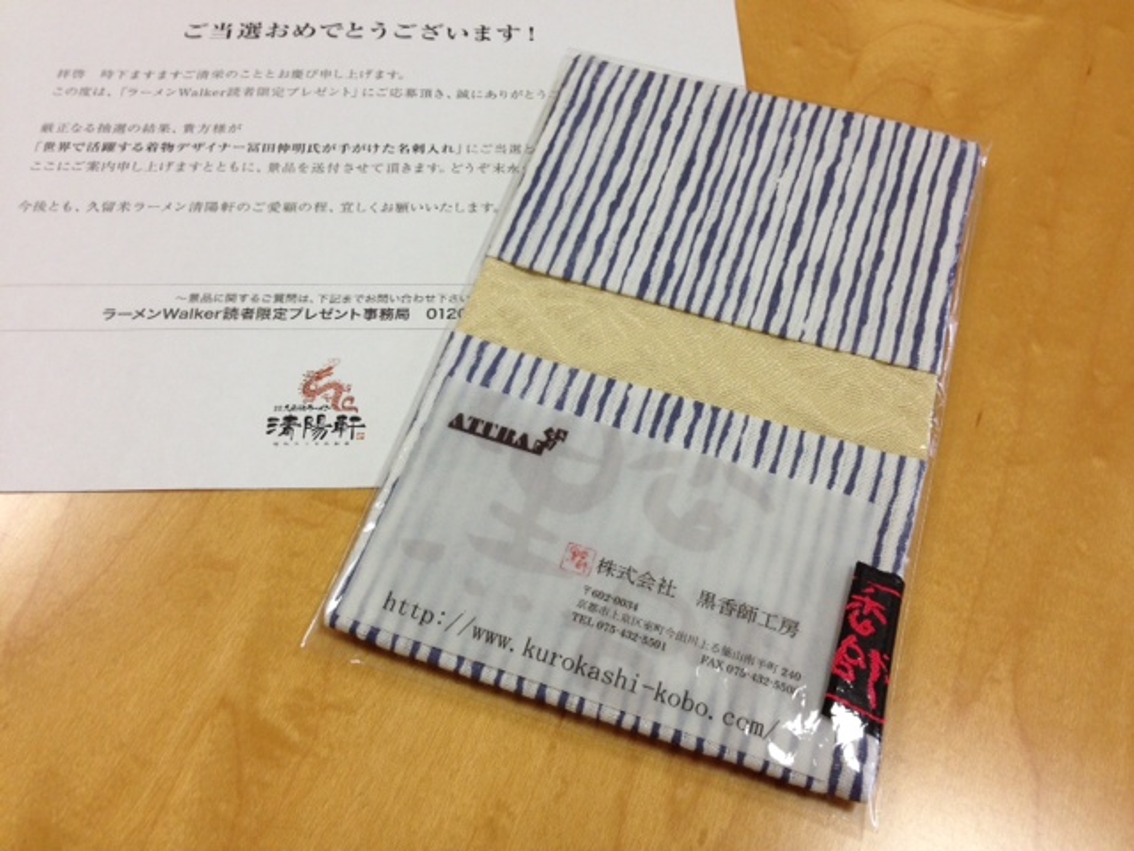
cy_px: 426
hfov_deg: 55.4
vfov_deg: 42.9
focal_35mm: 33
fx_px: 1081
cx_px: 567
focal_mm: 4.13
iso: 80
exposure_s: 1/120
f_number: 2.4
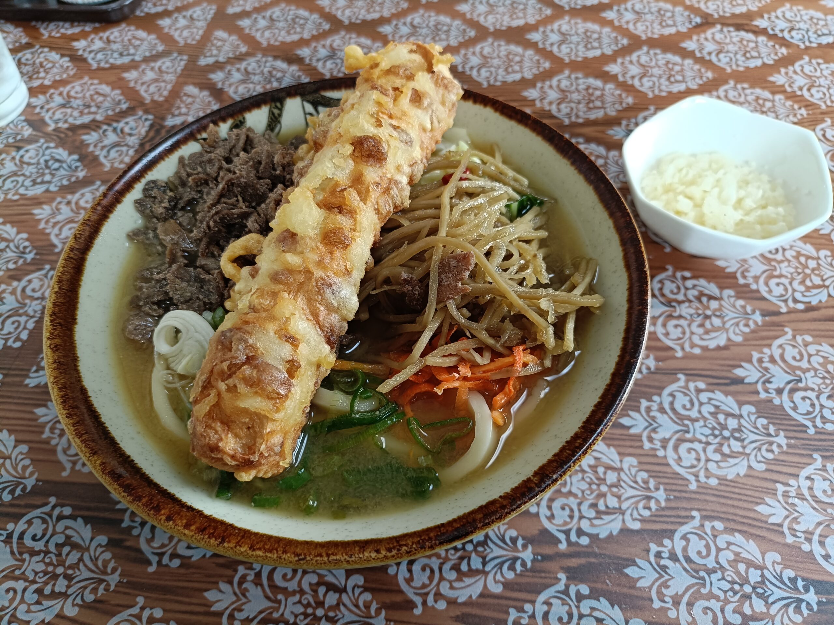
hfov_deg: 69.4
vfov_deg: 54.9
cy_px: 312
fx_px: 602
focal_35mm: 25
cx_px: 417
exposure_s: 1/60
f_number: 1.7
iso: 400
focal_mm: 4.7
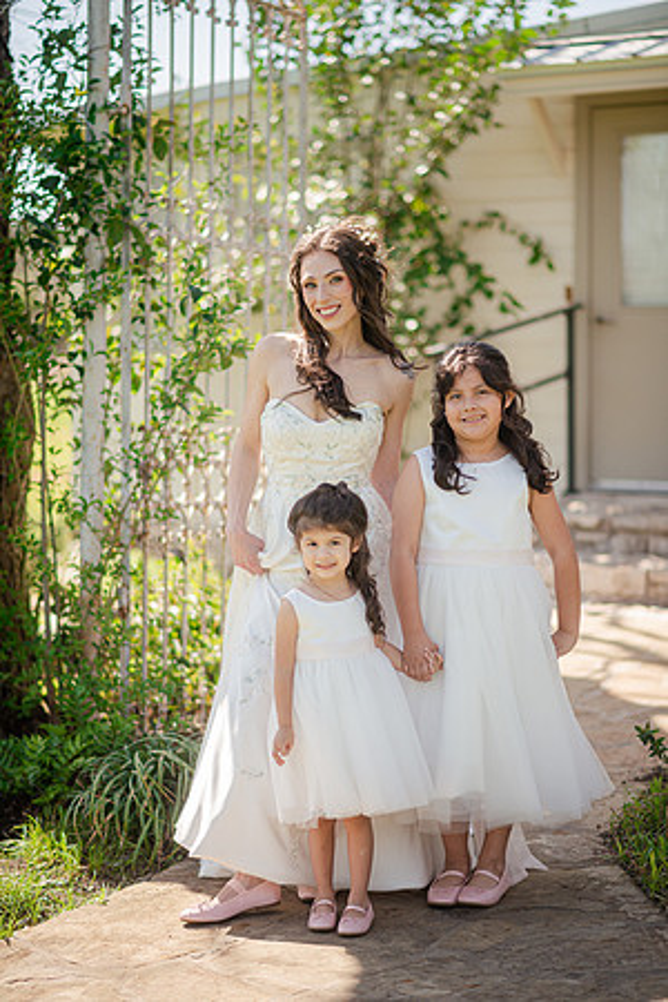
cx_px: 334
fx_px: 2366
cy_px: 501
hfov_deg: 16.1
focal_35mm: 85
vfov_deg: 23.9
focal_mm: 85
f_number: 1.8
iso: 200
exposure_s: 1/4000
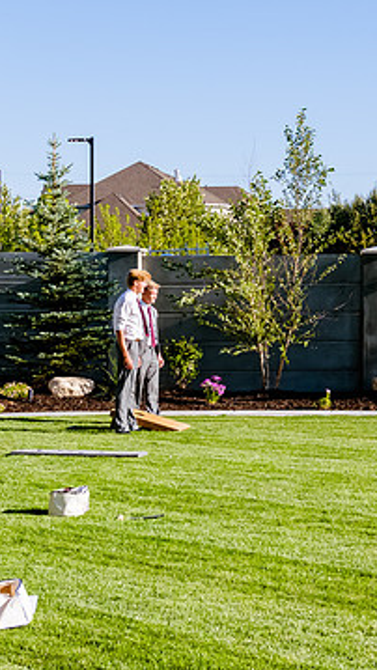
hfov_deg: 12.4
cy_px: 234
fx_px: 1706
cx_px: 406
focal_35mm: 96
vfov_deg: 22.2
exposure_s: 1/1000
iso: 400
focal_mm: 38
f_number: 7.1
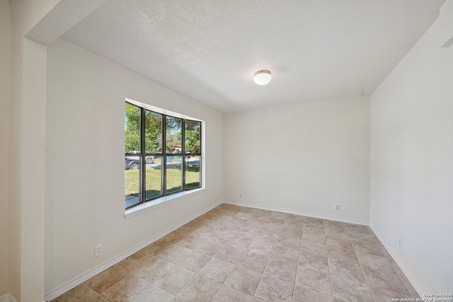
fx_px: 164
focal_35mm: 13
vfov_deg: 85.4
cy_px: 151
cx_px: 226
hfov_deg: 108.3
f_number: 8
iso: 500
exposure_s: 1/60
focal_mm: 13
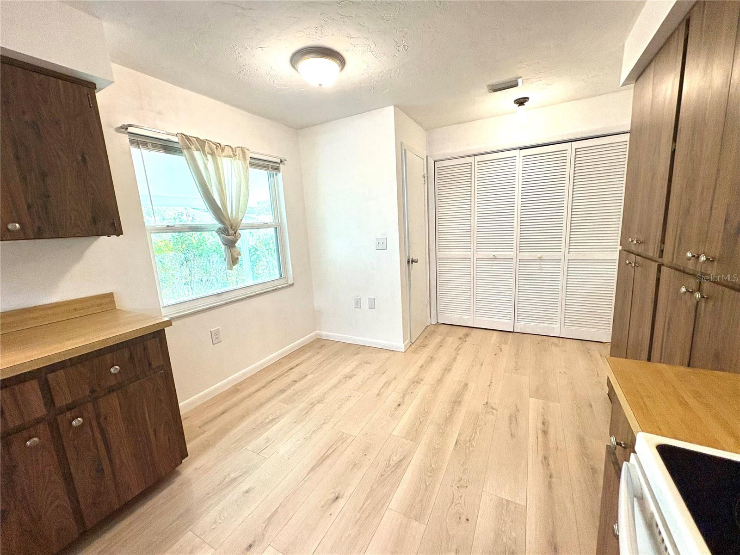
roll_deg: +3.2
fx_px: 299
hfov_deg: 102.1
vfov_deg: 85.7
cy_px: 278
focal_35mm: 14
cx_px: 370
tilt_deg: -10.9
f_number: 2.2
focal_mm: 2.22
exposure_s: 1/120
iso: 320
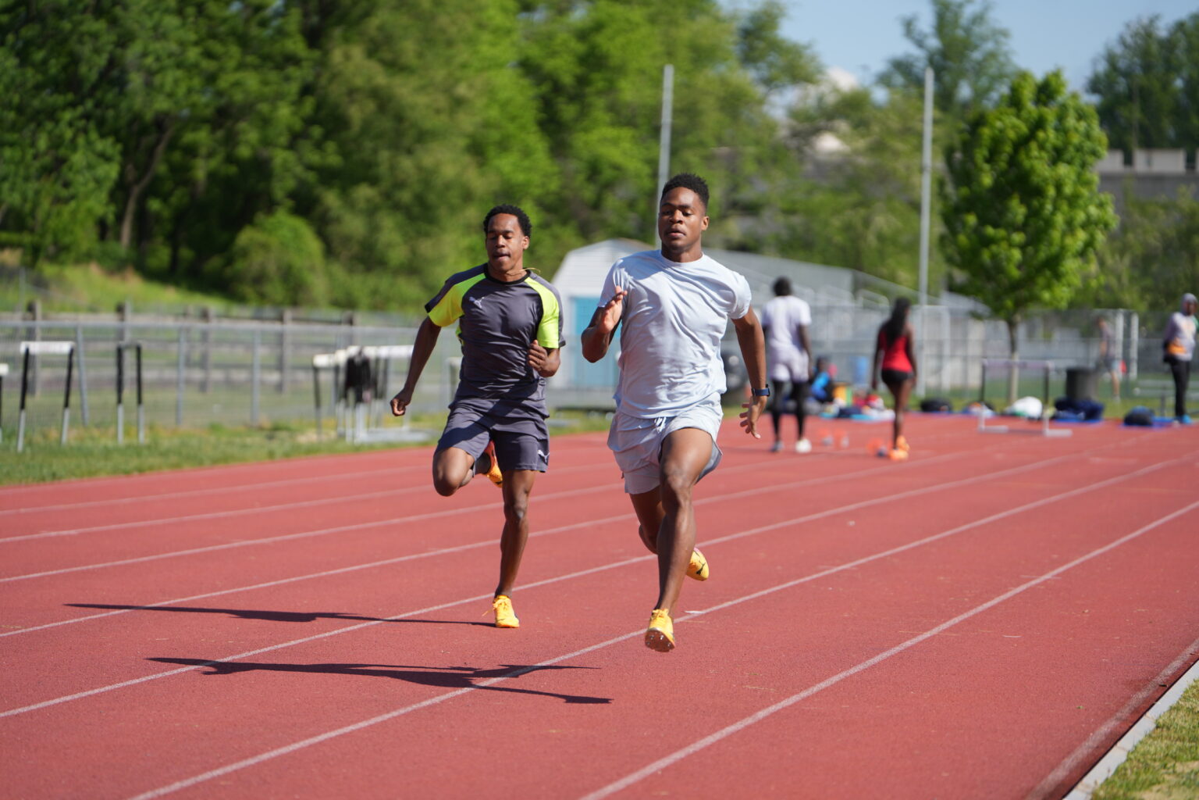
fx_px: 4729
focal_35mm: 142
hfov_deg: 14.4
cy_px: 400
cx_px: 600
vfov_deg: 9.7
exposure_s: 1/4000
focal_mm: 142
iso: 200
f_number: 2.8
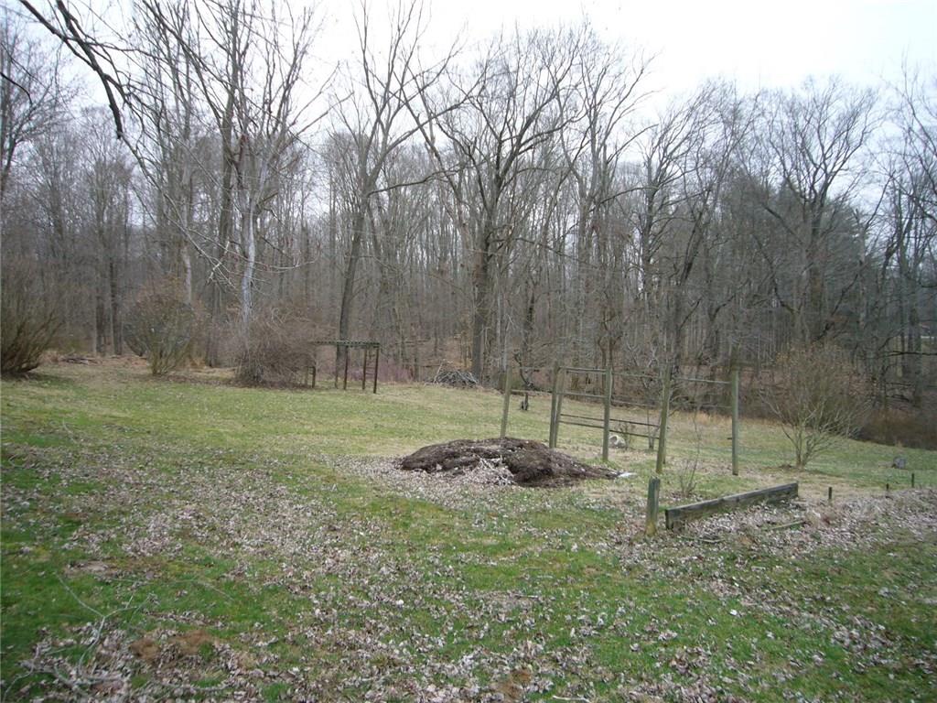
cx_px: 468
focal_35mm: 28
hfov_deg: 63.4
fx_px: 758
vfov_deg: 49.7
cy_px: 352
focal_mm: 4.6
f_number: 2.8
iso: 80
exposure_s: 1/250
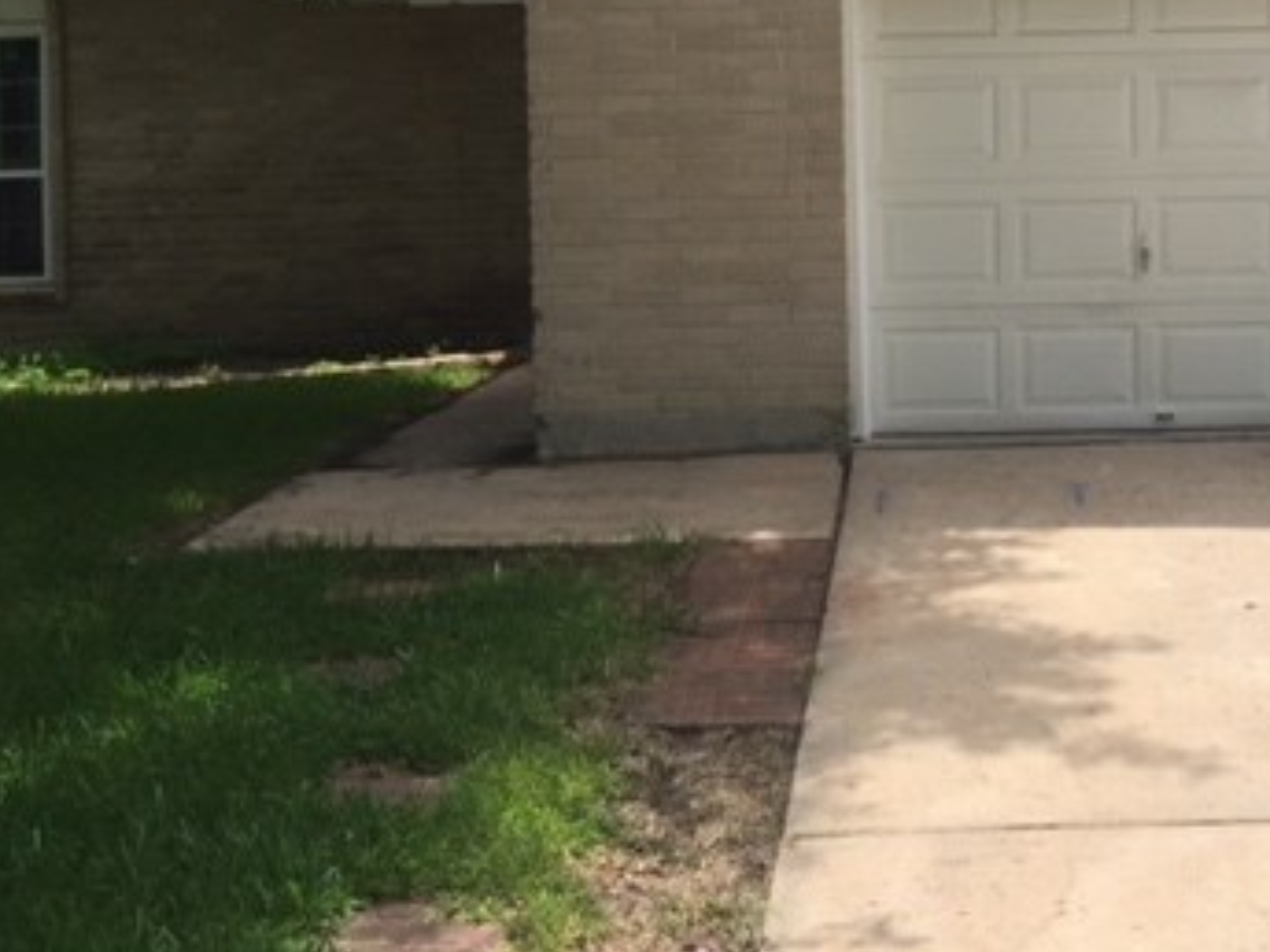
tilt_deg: +0.4
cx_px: 941
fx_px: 1981
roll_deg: -0.6
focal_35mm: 54
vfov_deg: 26.5
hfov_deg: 34.8
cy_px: 188
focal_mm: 4.15
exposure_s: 1/1236
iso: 32
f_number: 2.2
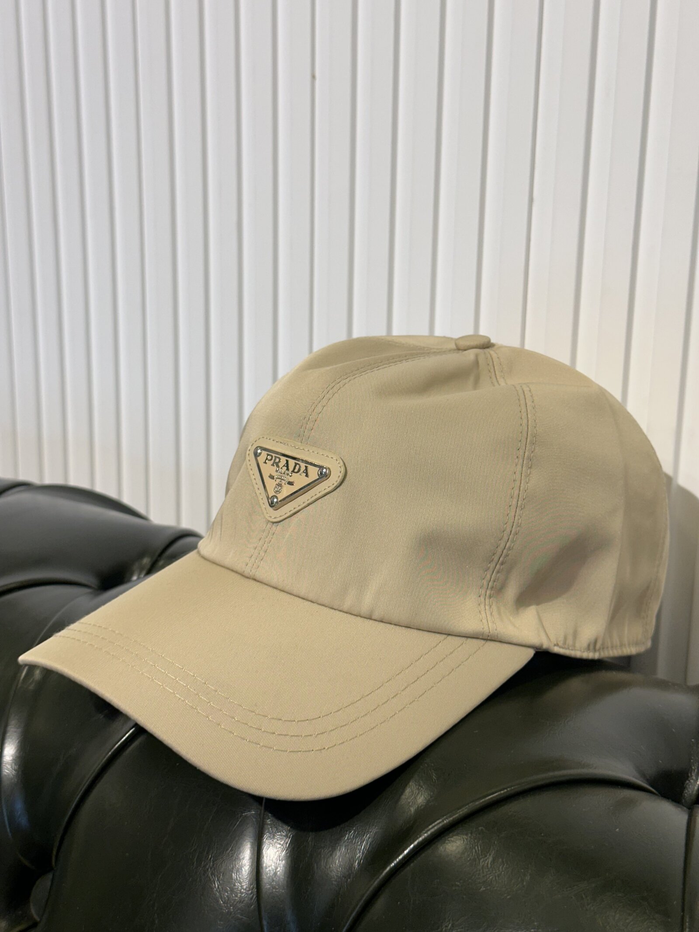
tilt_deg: -11.9
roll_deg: -1.2
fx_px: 1292
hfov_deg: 30.3
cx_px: 350
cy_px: 466
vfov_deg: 39.7
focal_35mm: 48
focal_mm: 6.86
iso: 50
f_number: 1.78
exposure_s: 1/100
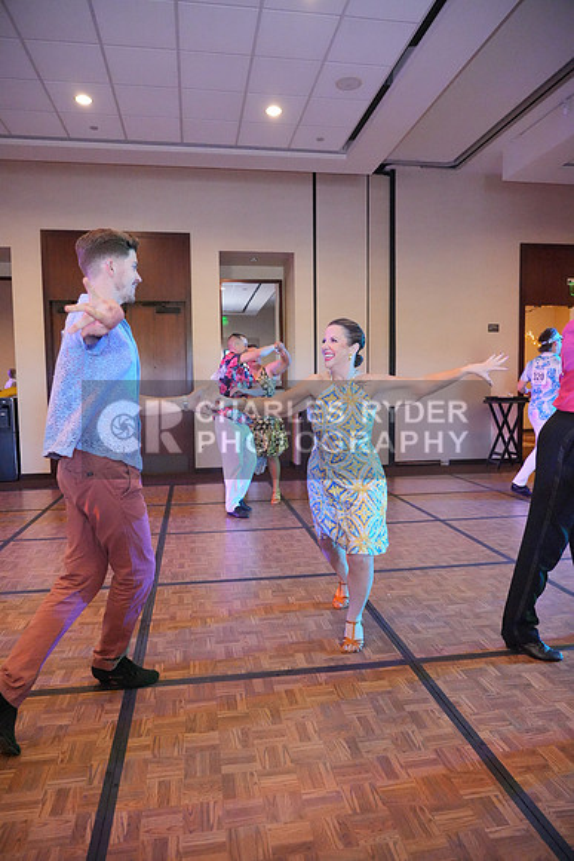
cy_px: 430
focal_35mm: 24
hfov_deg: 53.2
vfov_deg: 73.7
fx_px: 574
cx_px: 287
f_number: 4
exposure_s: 1/400
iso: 12800
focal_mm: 24
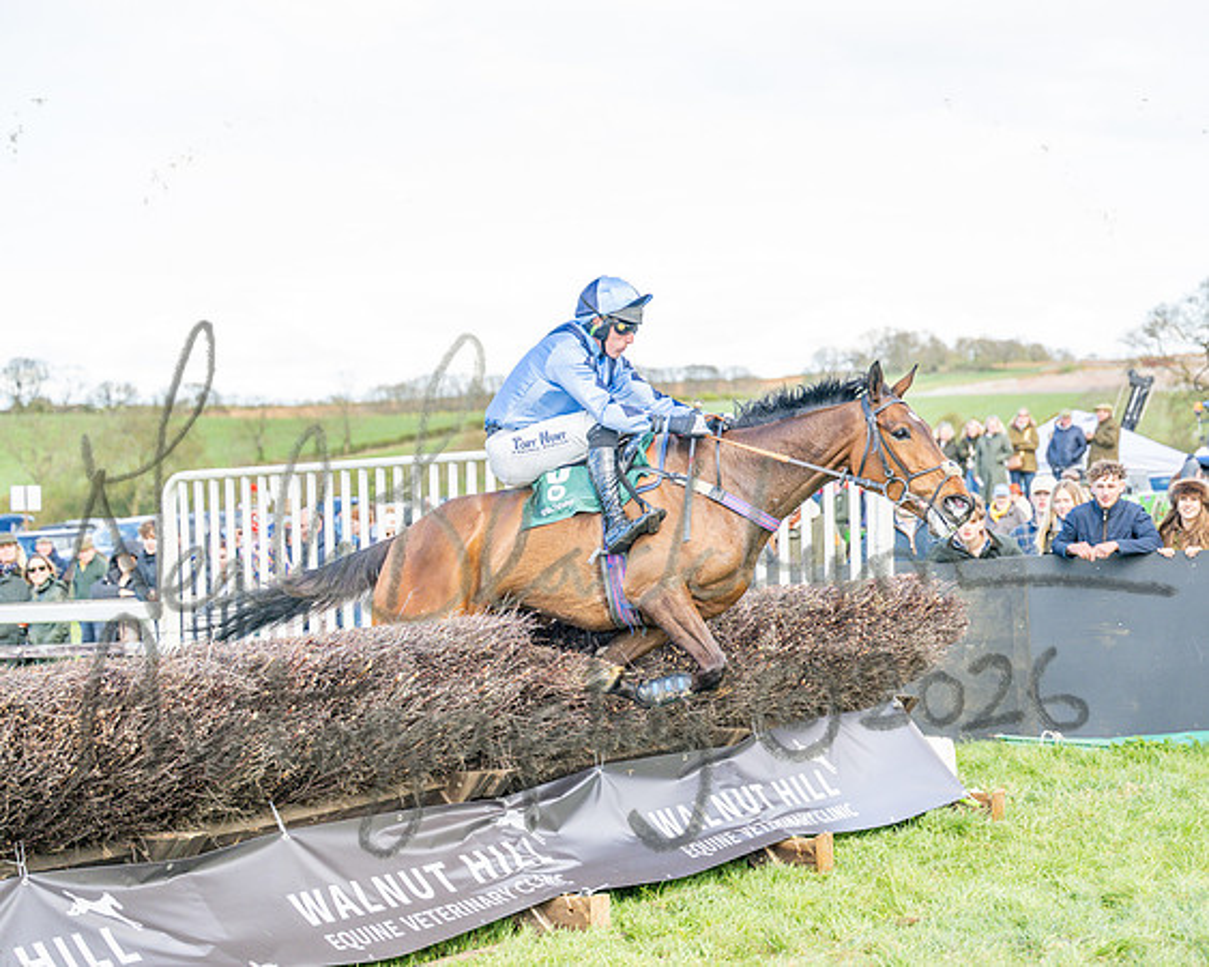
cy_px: 484
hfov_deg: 24.2
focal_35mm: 79
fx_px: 2821
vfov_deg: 19.4
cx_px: 609
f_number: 2.8
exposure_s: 1/1600
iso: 400
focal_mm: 70
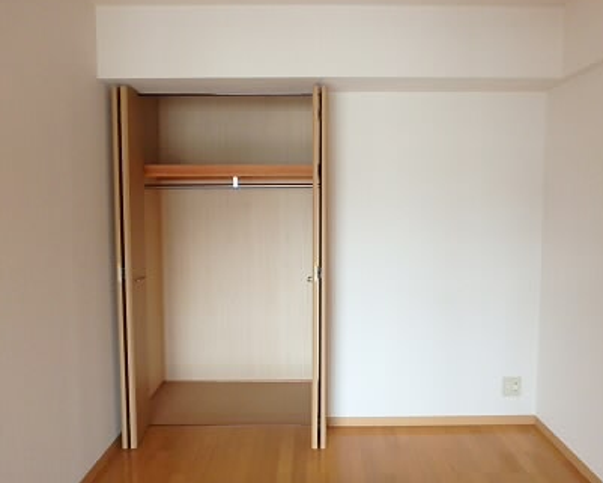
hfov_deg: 72.5
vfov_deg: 60.9
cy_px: 232
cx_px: 314
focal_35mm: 23
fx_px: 411
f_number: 3.5
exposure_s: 1/25
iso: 800
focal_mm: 3.7
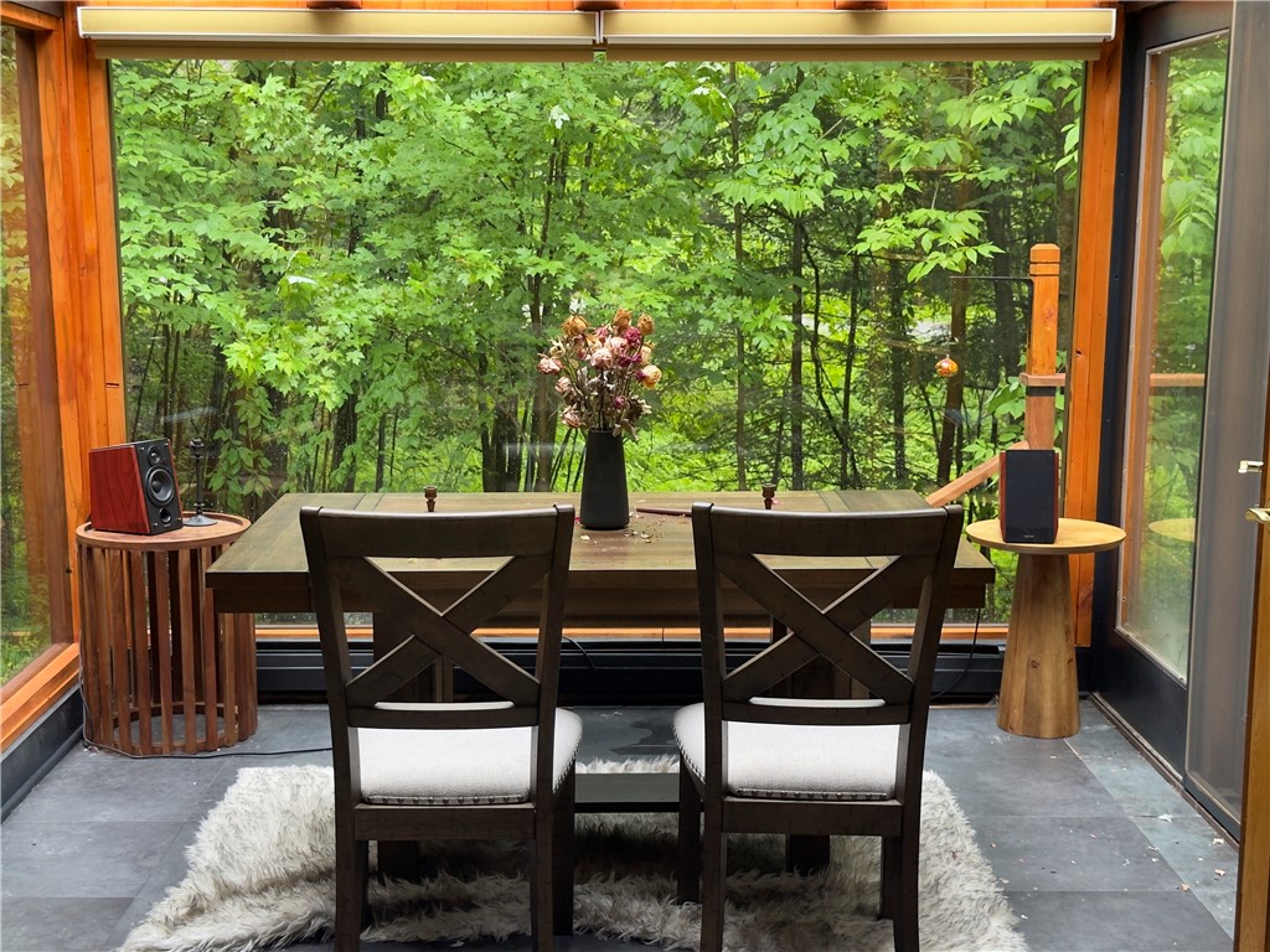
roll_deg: -0.1
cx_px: 635
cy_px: 476
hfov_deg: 39.7
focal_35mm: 48
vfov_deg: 30.3
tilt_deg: -8.5
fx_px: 1761
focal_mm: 6.76
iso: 100
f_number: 1.78
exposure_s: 1/115
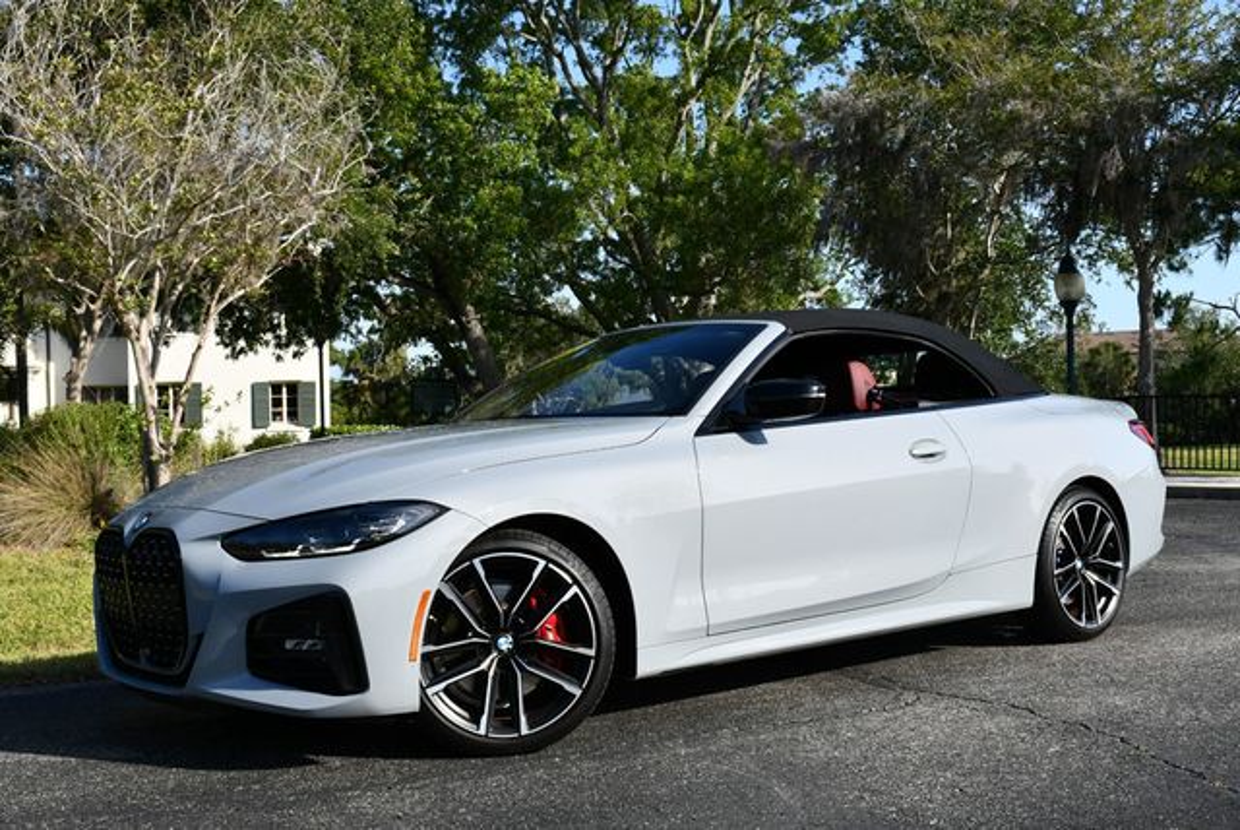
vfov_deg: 30.6
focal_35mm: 44
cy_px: 415
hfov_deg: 44.5
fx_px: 1517
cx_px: 620
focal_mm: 22
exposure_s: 1/250
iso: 140
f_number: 8
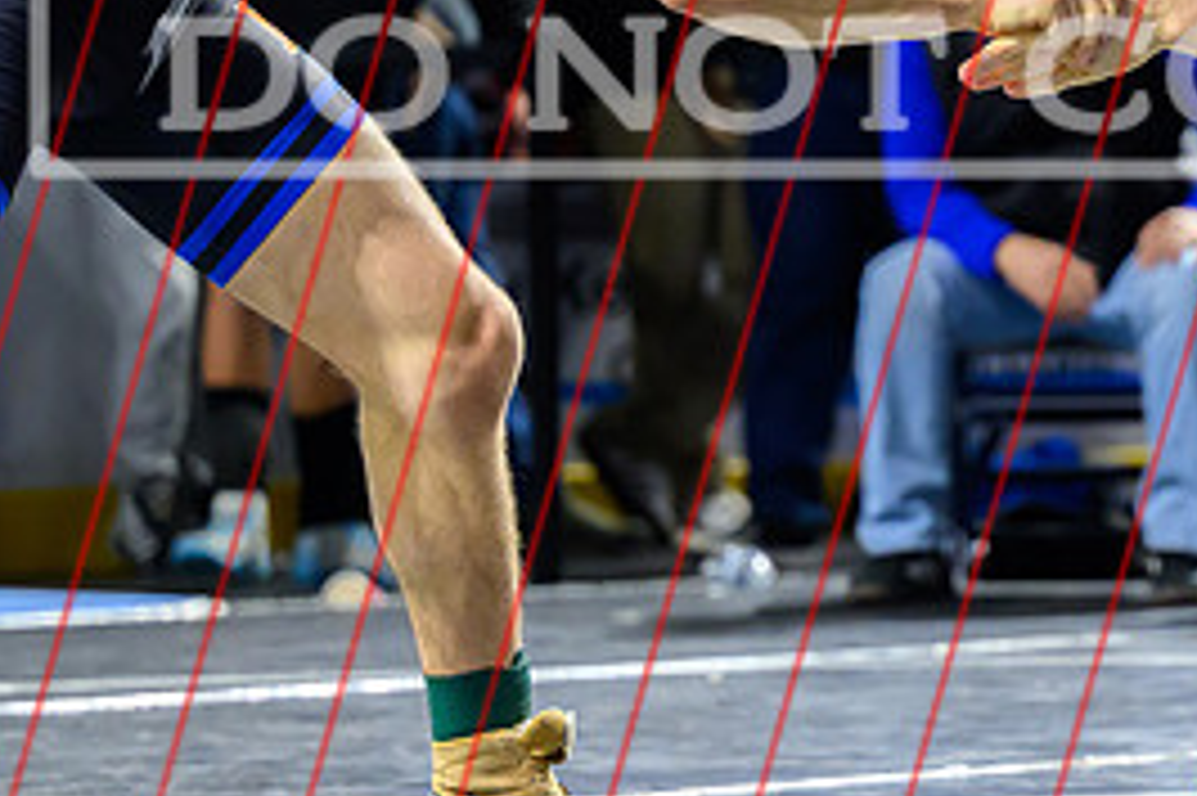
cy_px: 187
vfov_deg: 5.6
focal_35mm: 247
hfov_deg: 8.3
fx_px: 8207
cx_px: 1100
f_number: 2.8
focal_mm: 95
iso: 5000
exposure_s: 1/640
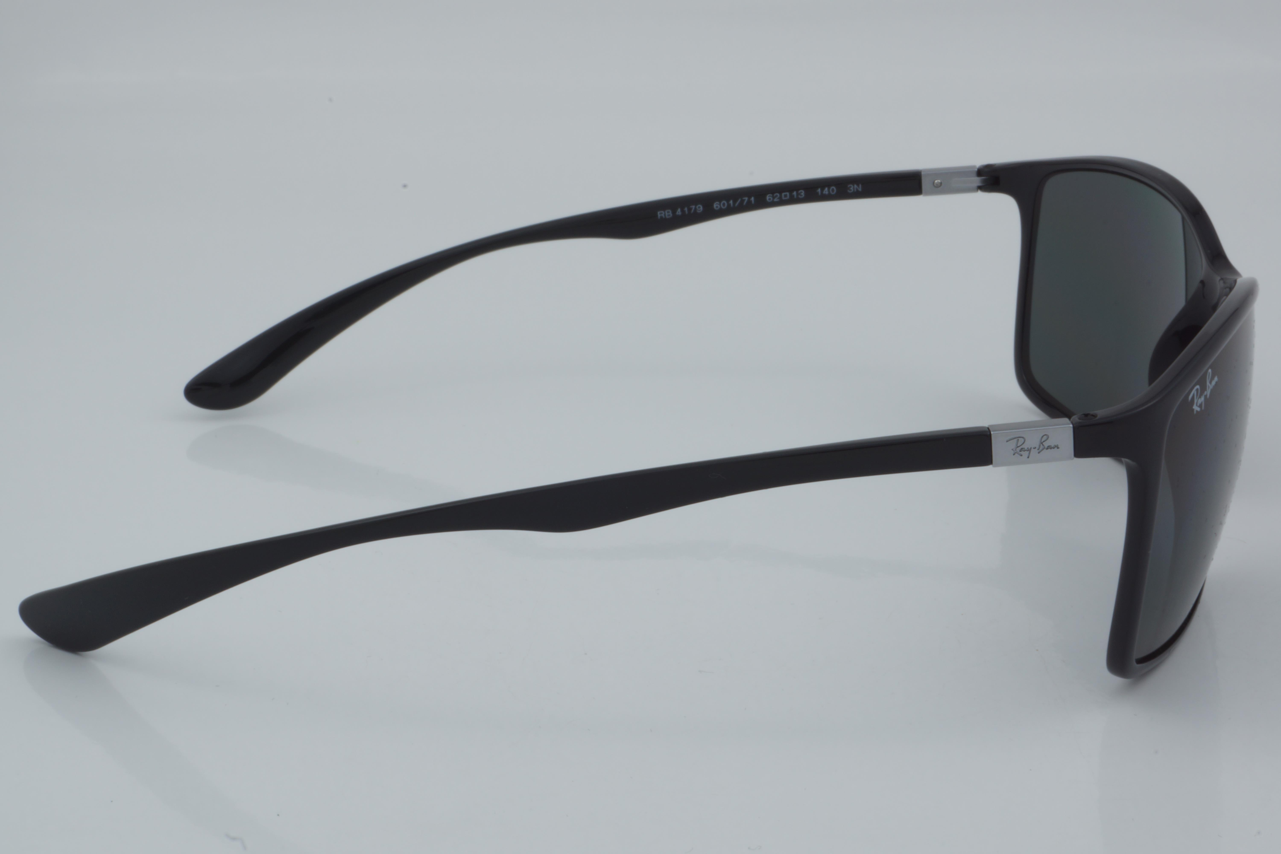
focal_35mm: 75
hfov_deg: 27.0
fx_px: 2669
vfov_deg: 18.2
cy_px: 427
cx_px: 640
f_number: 32
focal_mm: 50
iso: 100
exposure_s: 1/4
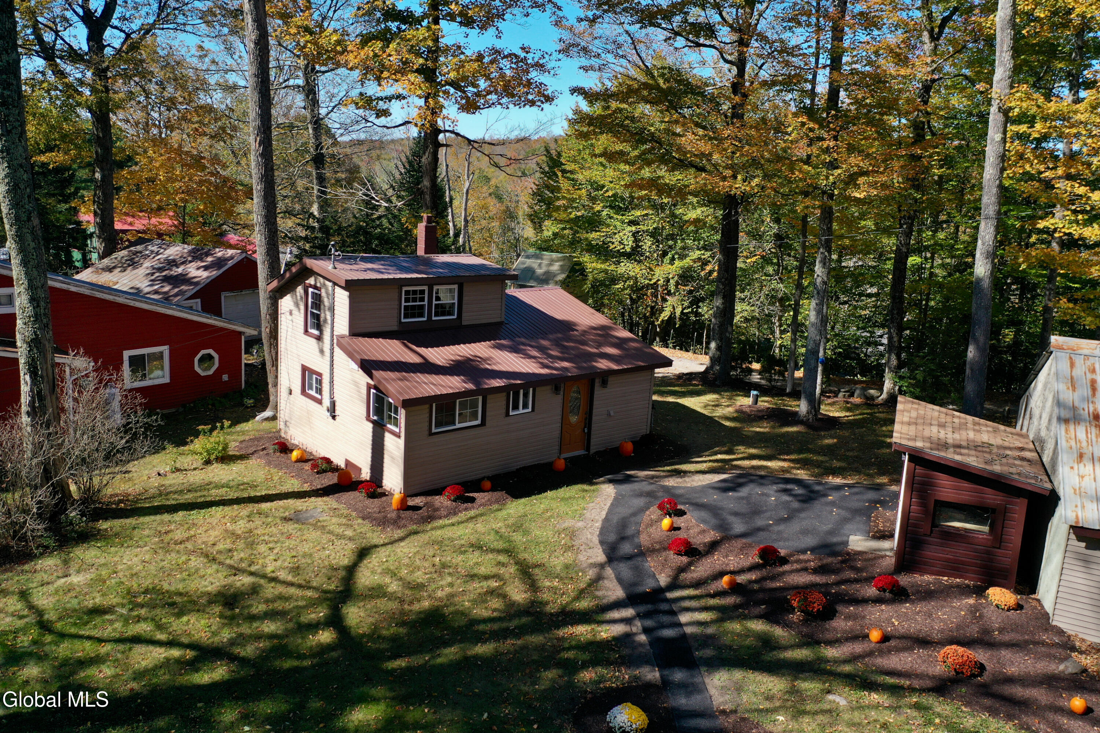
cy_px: 366
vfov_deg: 46.4
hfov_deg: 65.5
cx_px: 550
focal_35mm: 28
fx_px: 855
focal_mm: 10.26
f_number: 3.2
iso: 100
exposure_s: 1/50
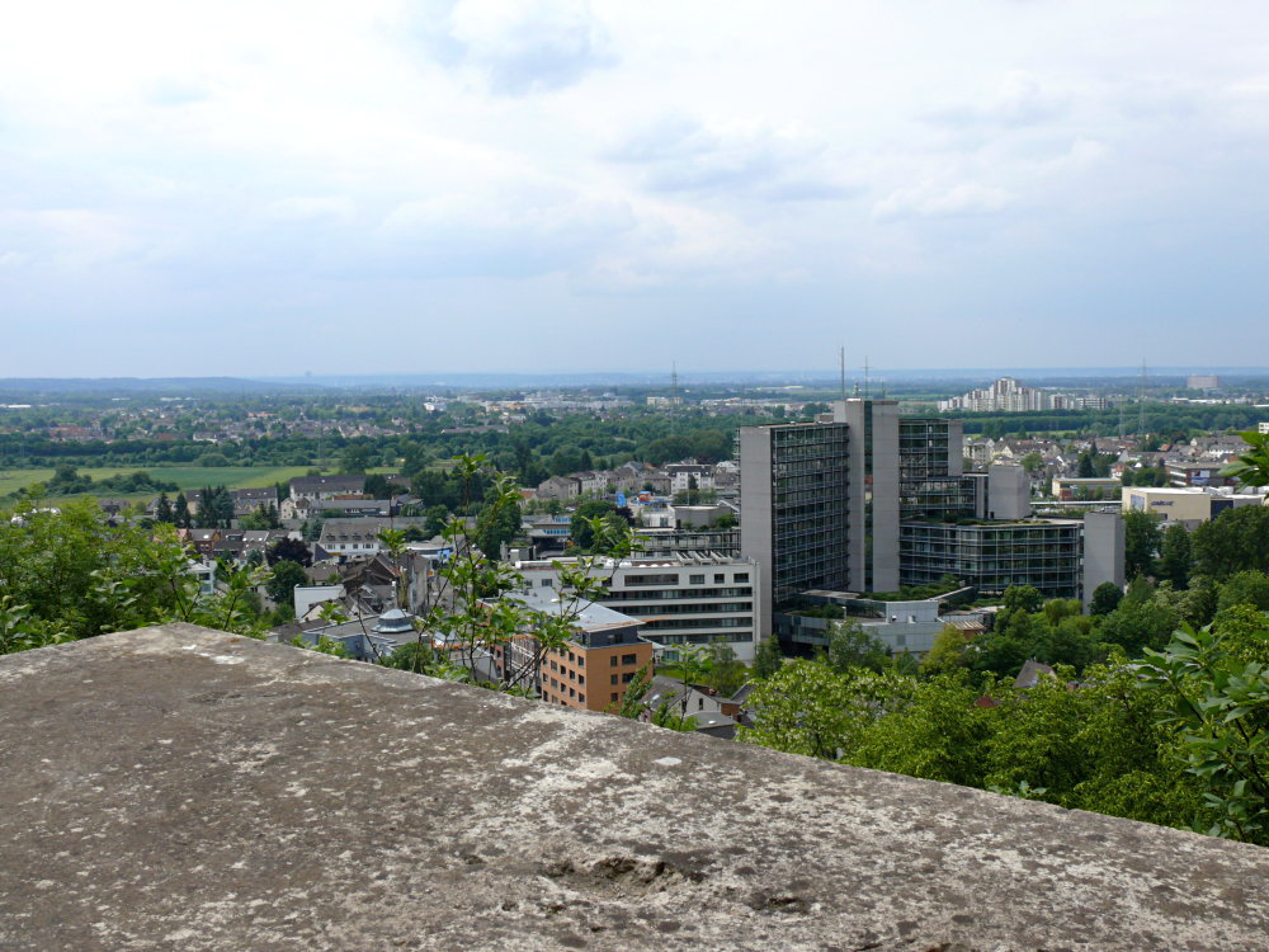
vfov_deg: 40.7
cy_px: 476
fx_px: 1283
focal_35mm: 35
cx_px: 634
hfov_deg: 52.6
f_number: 8
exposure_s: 1/400
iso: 100
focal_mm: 7.4
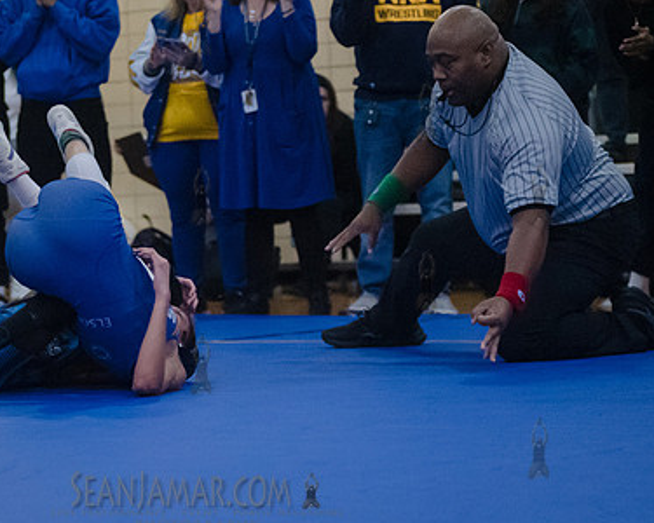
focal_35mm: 157
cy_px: 310
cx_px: 80
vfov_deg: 9.8
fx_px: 3039
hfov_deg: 12.2
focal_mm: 80
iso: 8000
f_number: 3.2
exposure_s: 1/400
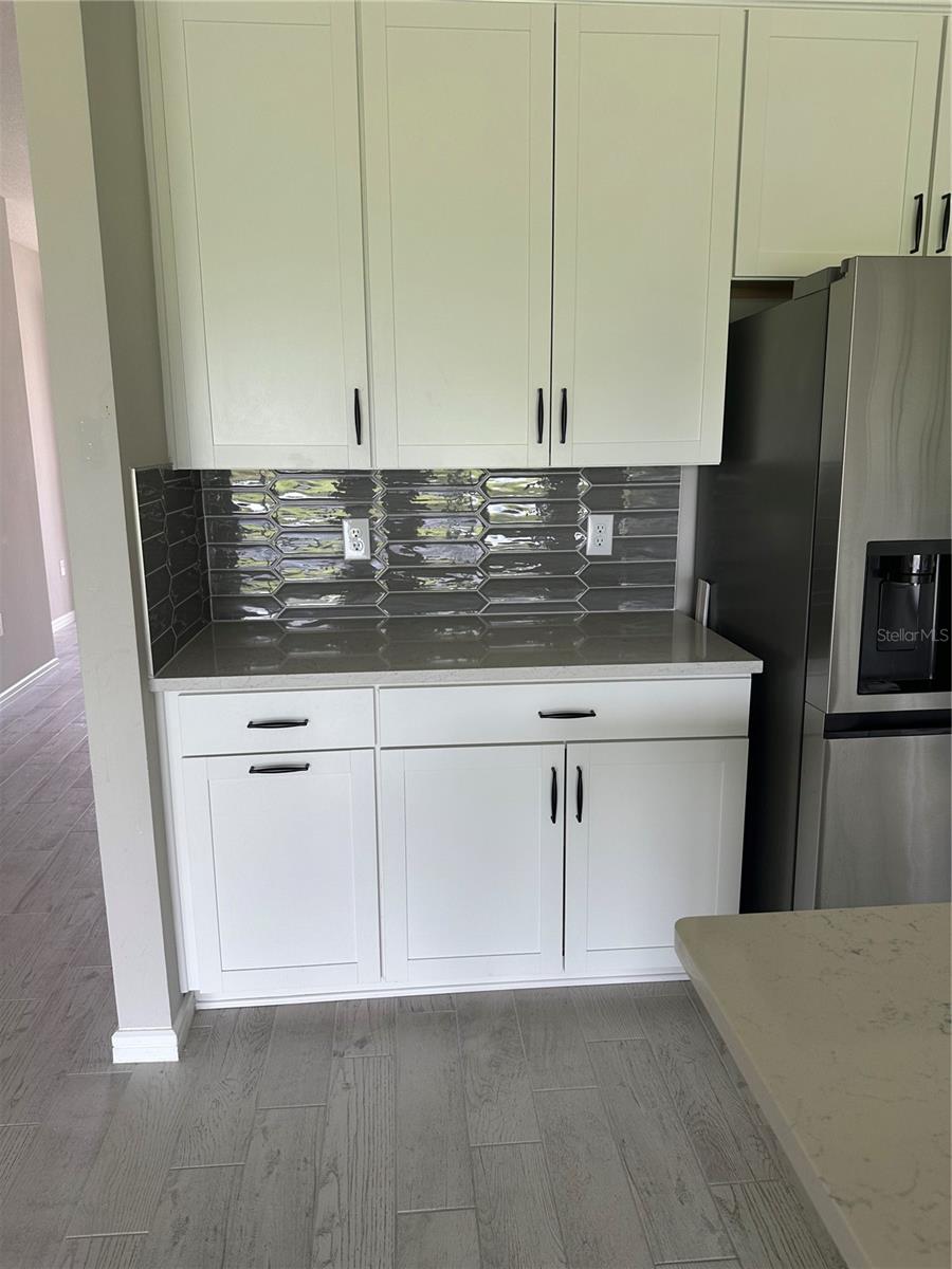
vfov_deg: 71.6
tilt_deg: -11.0
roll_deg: +0.6
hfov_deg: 56.8
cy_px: 634
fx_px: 880
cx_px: 476
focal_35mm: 24
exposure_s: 1/121
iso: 80
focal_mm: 6.86
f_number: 1.78
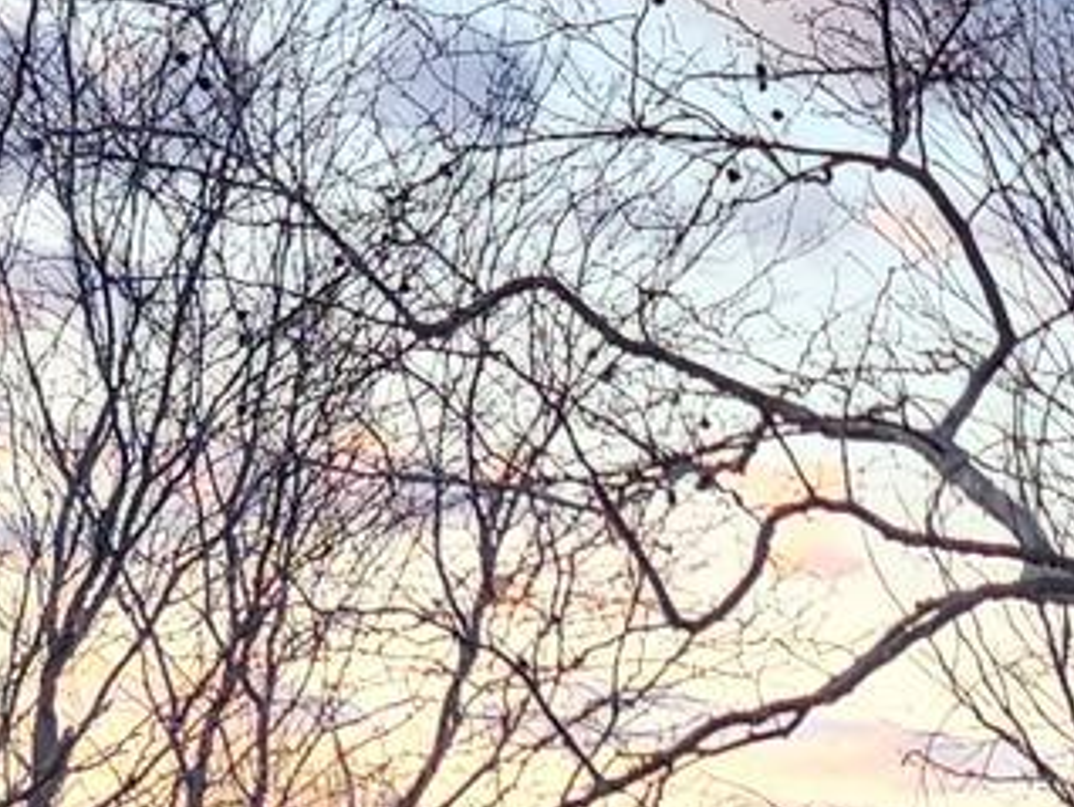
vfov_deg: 8.9
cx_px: 1847
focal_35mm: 148
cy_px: 2016
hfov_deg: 12.3
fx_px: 4595
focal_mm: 5.4
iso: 100
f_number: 1.8
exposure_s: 1/180
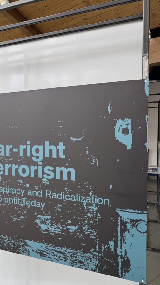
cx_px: -15
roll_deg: +0.4
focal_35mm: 35
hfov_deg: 30.3
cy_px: 143
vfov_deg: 56.6
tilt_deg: -2.2
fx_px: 264
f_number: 1.78
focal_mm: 6.76
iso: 64
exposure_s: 1/121
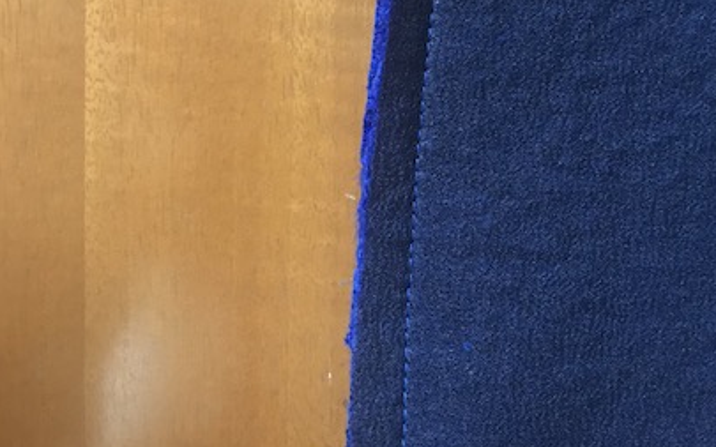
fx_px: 858
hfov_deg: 45.2
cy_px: 148
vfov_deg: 29.0
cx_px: 394
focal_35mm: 44
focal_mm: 3.99
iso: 100
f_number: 1.8
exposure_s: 1/6
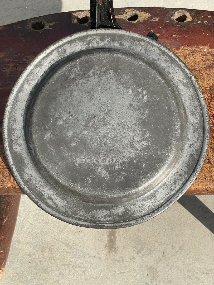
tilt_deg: -63.5
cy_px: 142
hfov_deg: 28.0
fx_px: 429
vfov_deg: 36.8
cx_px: 107
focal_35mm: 52
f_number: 2
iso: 25
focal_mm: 6
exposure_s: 1/1199
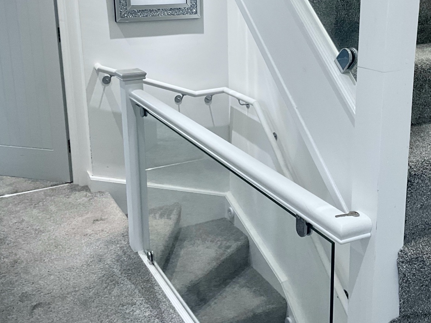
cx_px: 263
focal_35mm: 45
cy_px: 104
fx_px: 560
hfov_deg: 41.8
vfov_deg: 31.9
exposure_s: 1/60
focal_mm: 3
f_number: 1.8
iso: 125
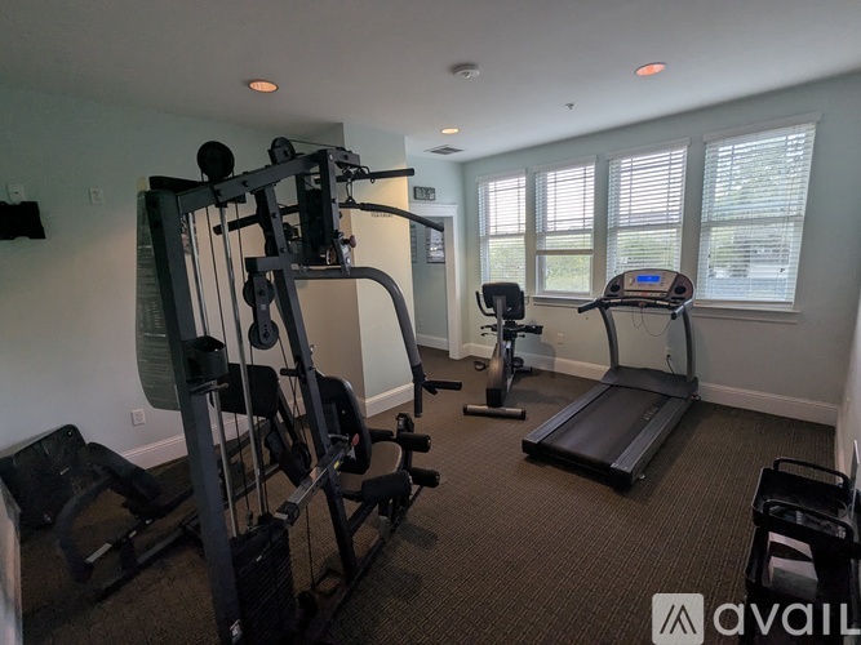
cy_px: 322
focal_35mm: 16
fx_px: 398
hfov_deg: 94.5
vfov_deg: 78.1
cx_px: 430
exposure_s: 1/27.3
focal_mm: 2.35
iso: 127
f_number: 2.2
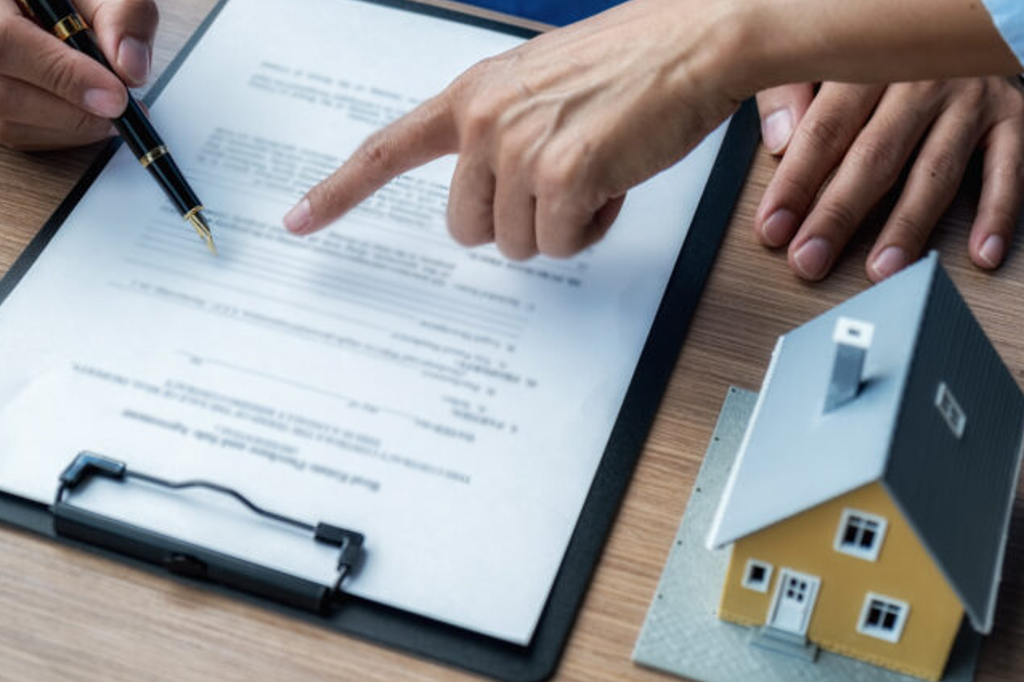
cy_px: 281
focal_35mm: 71
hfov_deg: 28.4
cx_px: 425
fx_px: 2019
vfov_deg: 19.2
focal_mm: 39
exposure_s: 1/125
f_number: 3.6
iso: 200
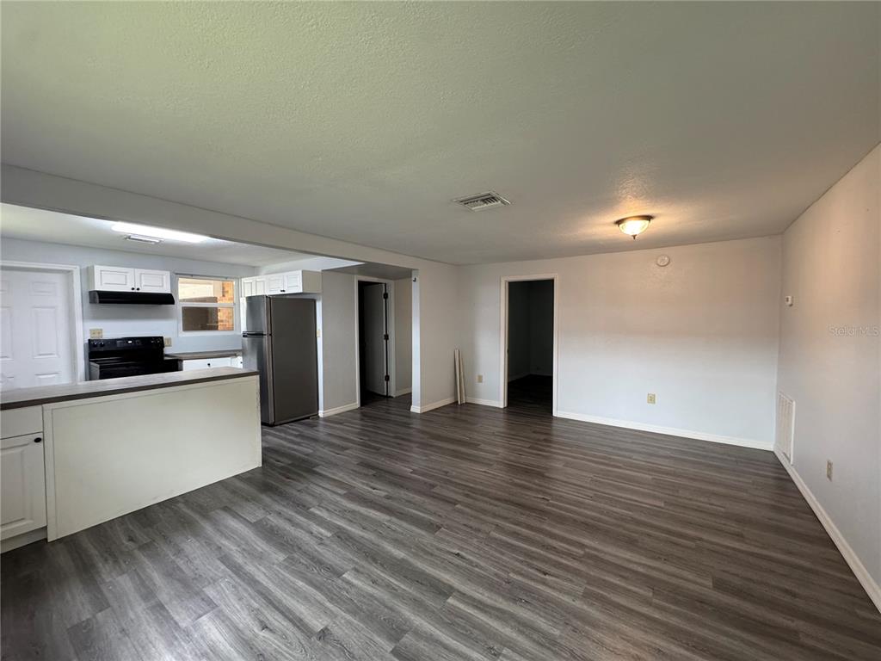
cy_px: 330
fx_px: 356
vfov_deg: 85.7
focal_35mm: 14
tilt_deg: -2.7
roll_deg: +0.1
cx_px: 440
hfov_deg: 102.1
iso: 320
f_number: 2.2
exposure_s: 1/60
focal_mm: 2.22
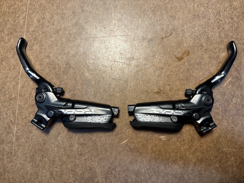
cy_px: 92
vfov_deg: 56.8
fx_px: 169
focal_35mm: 24
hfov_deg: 71.6
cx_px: 122
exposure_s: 1/120
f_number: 1.78
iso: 160
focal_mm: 6.86
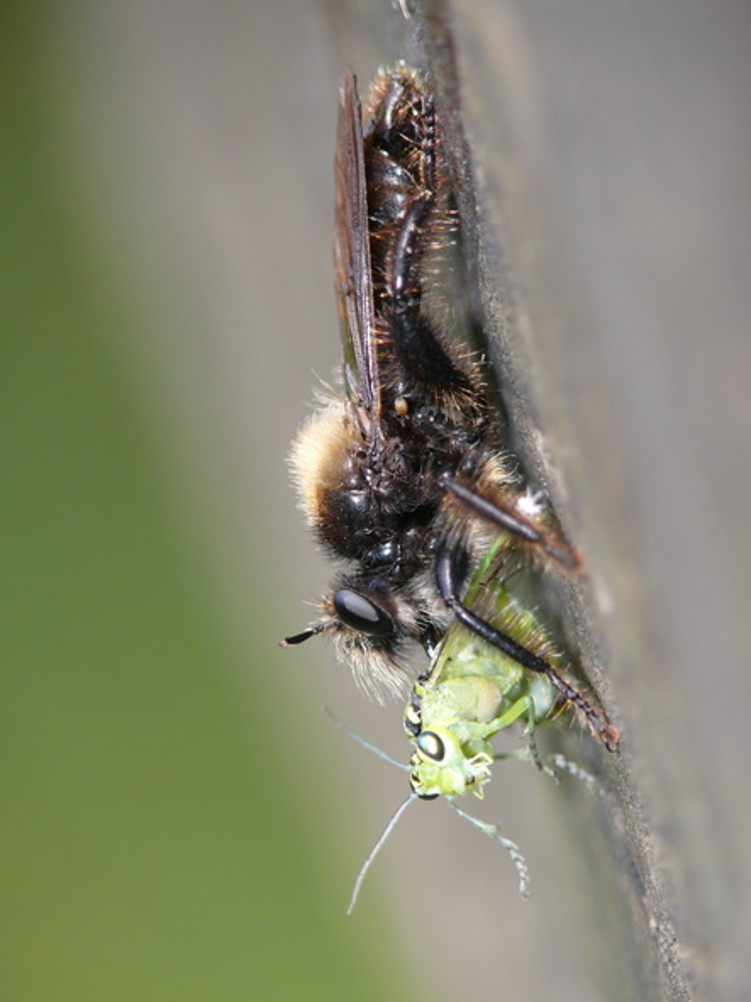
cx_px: 393
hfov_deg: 4.8
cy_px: 539
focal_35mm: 312
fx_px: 9028
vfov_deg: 6.4
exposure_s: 1/100
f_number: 3.6
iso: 100
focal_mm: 60.8
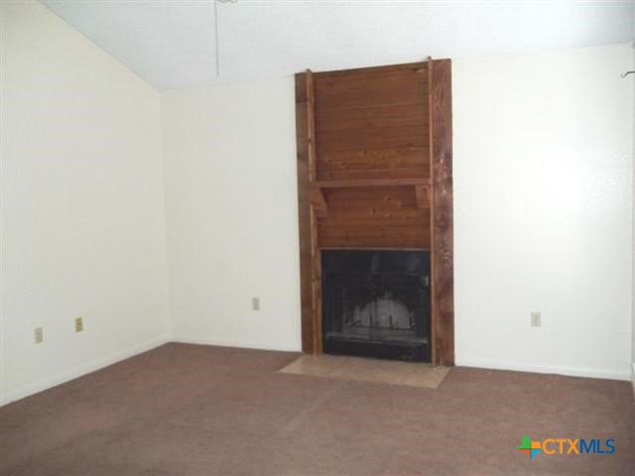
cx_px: 318
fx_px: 587
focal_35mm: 32
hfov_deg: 56.8
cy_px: 238
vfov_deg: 44.2
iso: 160
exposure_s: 1/30
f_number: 2.9
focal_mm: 5.7
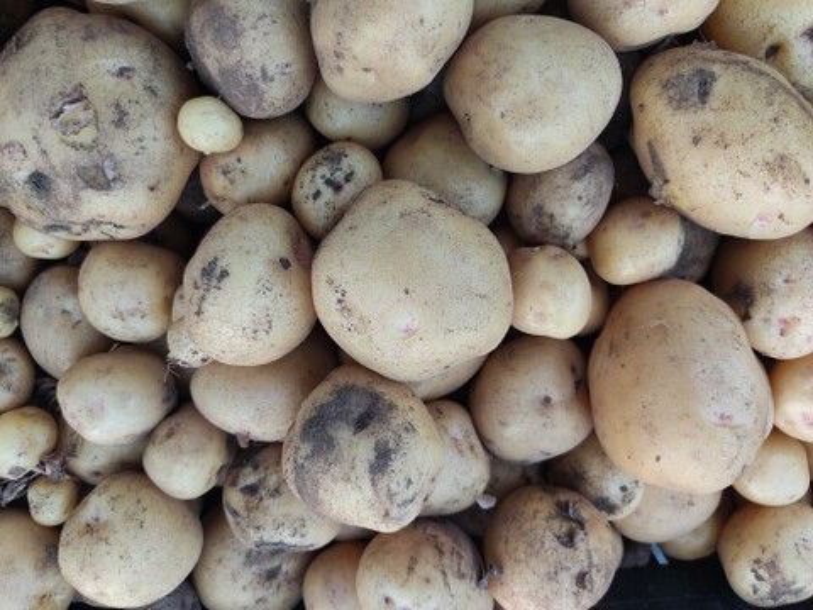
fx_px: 611
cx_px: 406
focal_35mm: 26
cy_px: 305
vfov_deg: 53.1
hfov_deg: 67.3
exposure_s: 1/50
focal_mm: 4.74
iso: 178
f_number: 1.79
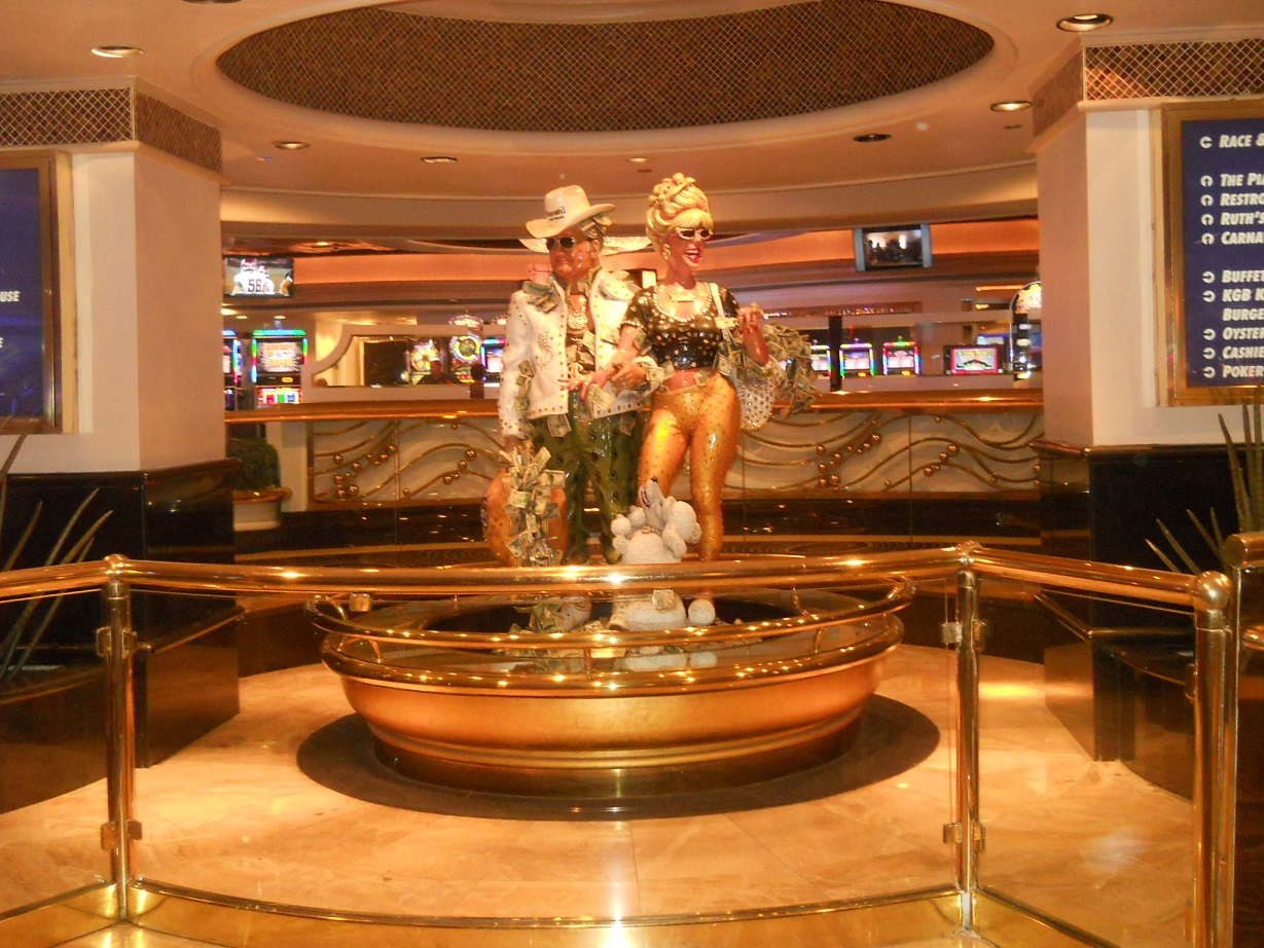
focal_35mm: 41
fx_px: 1497
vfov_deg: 35.1
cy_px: 474
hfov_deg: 45.8
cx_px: 632
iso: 500
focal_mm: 6.72
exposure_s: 1/30
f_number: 3.1
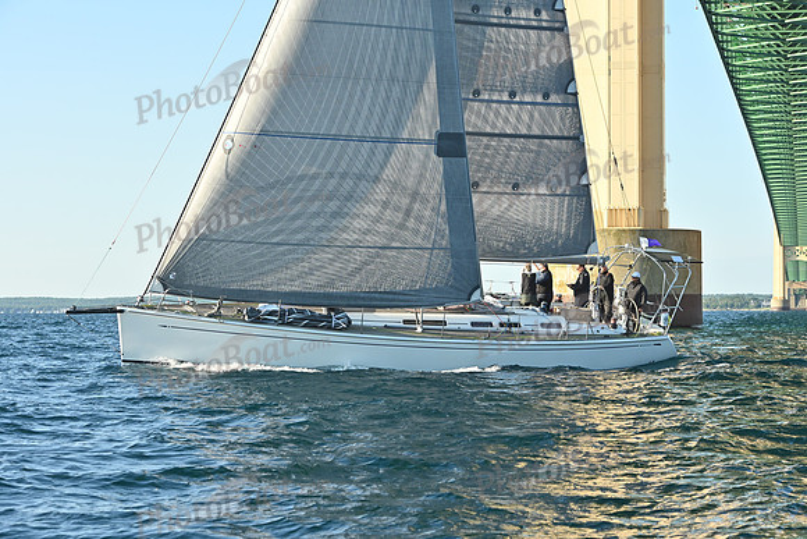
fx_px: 2063
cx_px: 404
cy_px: 270
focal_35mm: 92
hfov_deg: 22.1
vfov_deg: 14.9
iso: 800
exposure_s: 1/1250
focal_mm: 92
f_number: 7.1
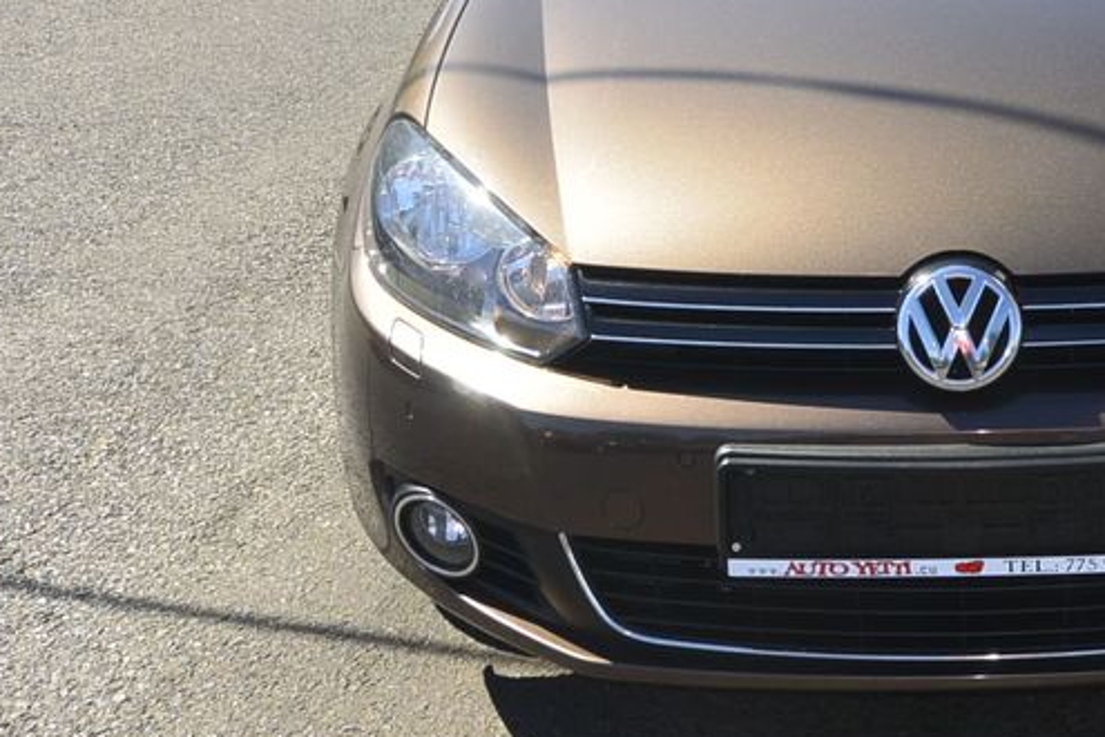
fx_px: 1842
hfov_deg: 31.5
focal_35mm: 60
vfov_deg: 22.5
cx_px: 1038
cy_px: 209
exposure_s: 1/250
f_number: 6.3
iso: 160
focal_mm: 11
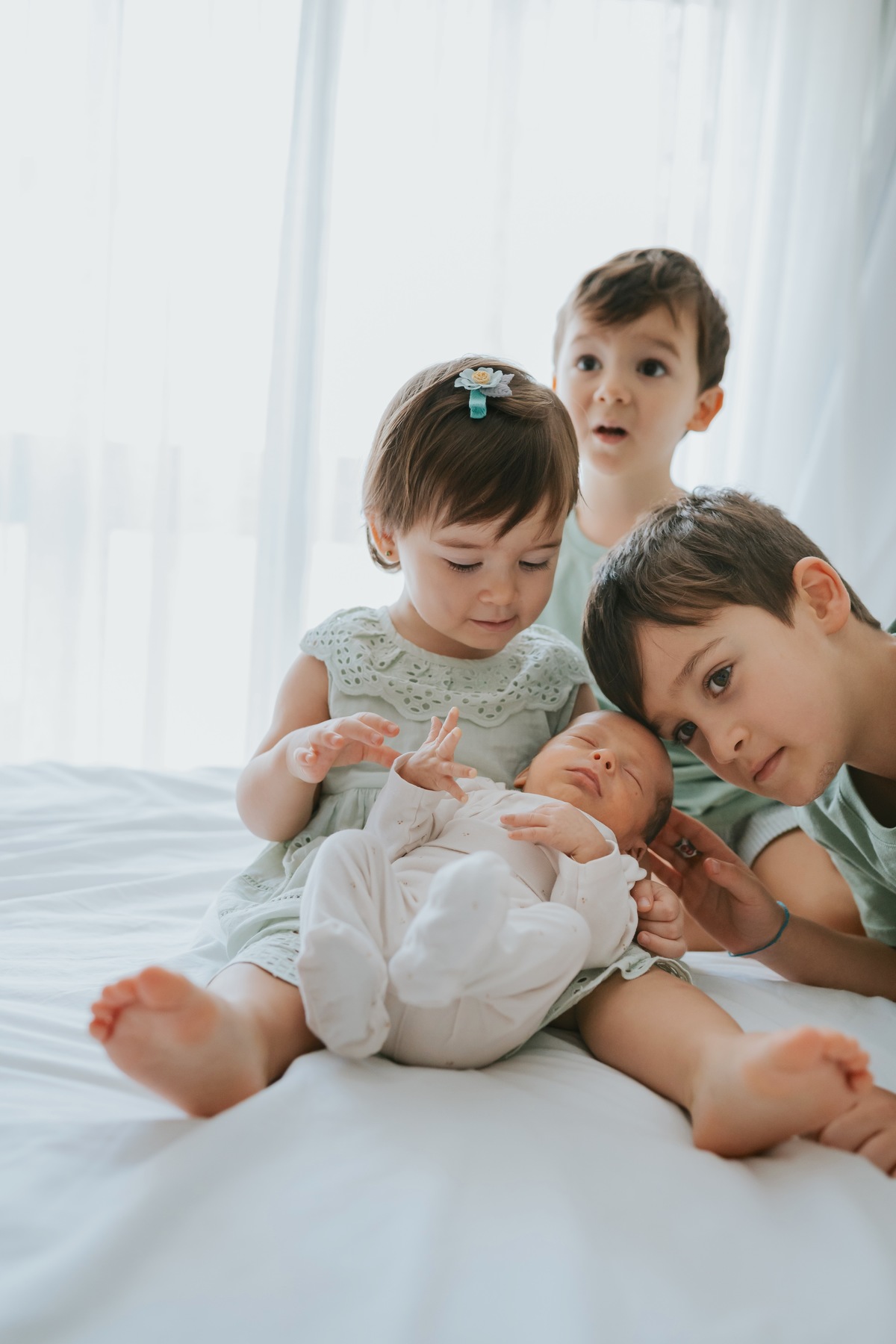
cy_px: 672
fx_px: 1307
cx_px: 448
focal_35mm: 35
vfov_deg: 54.4
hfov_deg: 37.9
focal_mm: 35
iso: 1600
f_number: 2.8
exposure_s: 1/250
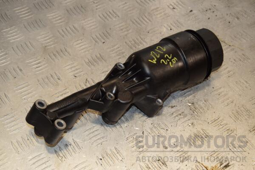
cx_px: 128
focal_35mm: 63
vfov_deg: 21.6
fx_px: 446
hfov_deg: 31.9
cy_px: 85
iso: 800
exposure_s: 1/200
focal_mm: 42
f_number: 7.1
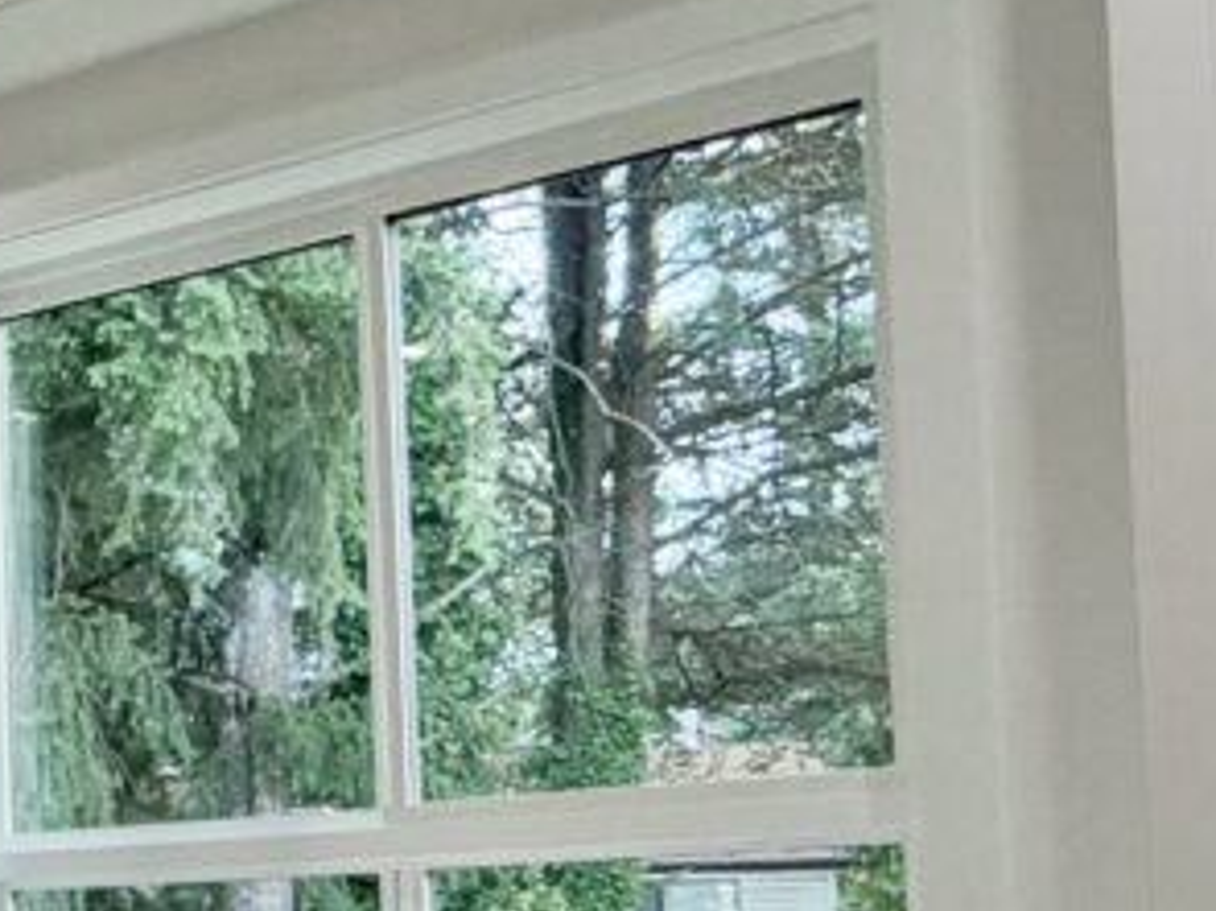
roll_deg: +1.6
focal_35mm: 73
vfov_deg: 19.6
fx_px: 2563
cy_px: 886
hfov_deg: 23.4
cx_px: -392
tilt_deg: +4.0
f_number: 2.2
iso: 200
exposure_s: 1/120
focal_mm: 2.22
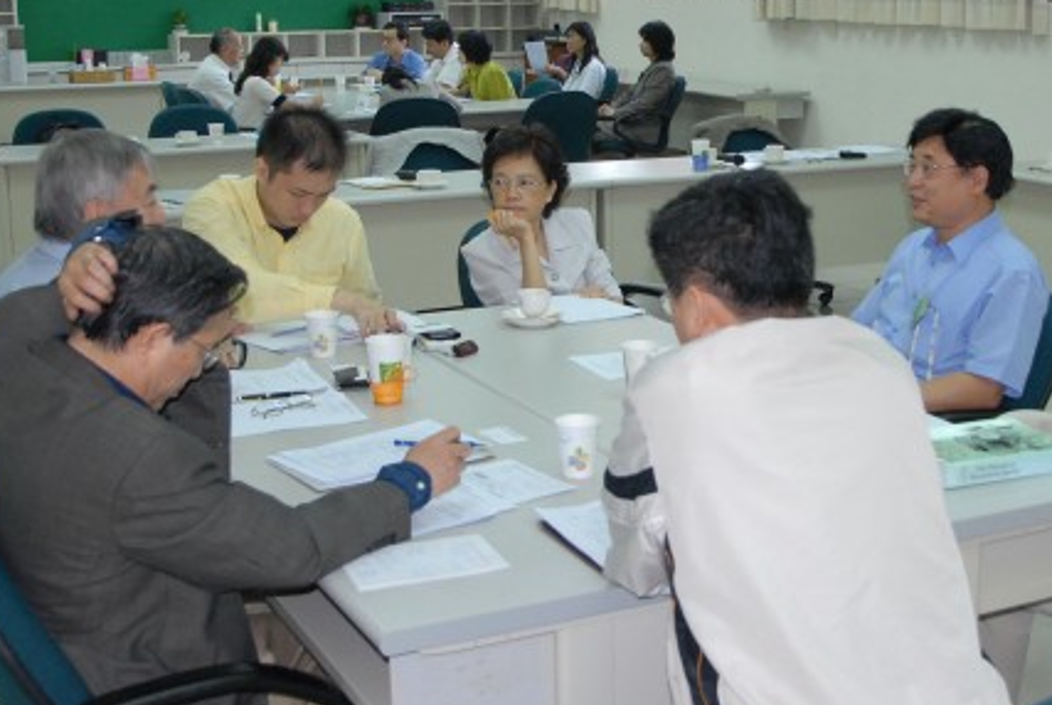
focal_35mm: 56
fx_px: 1639
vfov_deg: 24.1
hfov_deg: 35.4
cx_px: 663
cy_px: 227
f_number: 4
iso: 400
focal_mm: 22
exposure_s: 1/100
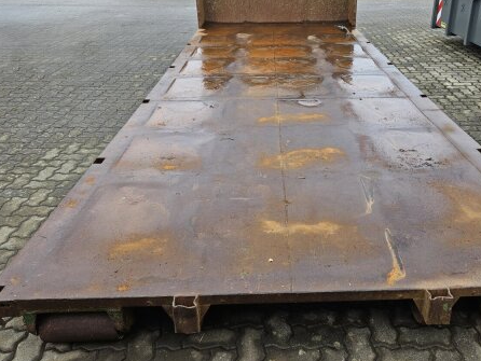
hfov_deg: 54.9
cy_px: 152
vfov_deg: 42.9
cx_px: 288
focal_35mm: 33
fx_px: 459
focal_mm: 5.4
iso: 32
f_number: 1.8
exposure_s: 1/180
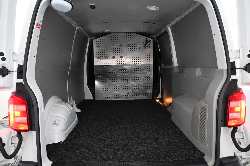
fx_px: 203
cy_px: 83
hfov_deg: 63.2
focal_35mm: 29
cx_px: 125
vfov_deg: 44.6
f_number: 3.8
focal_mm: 19.5
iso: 3200
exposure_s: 1/80
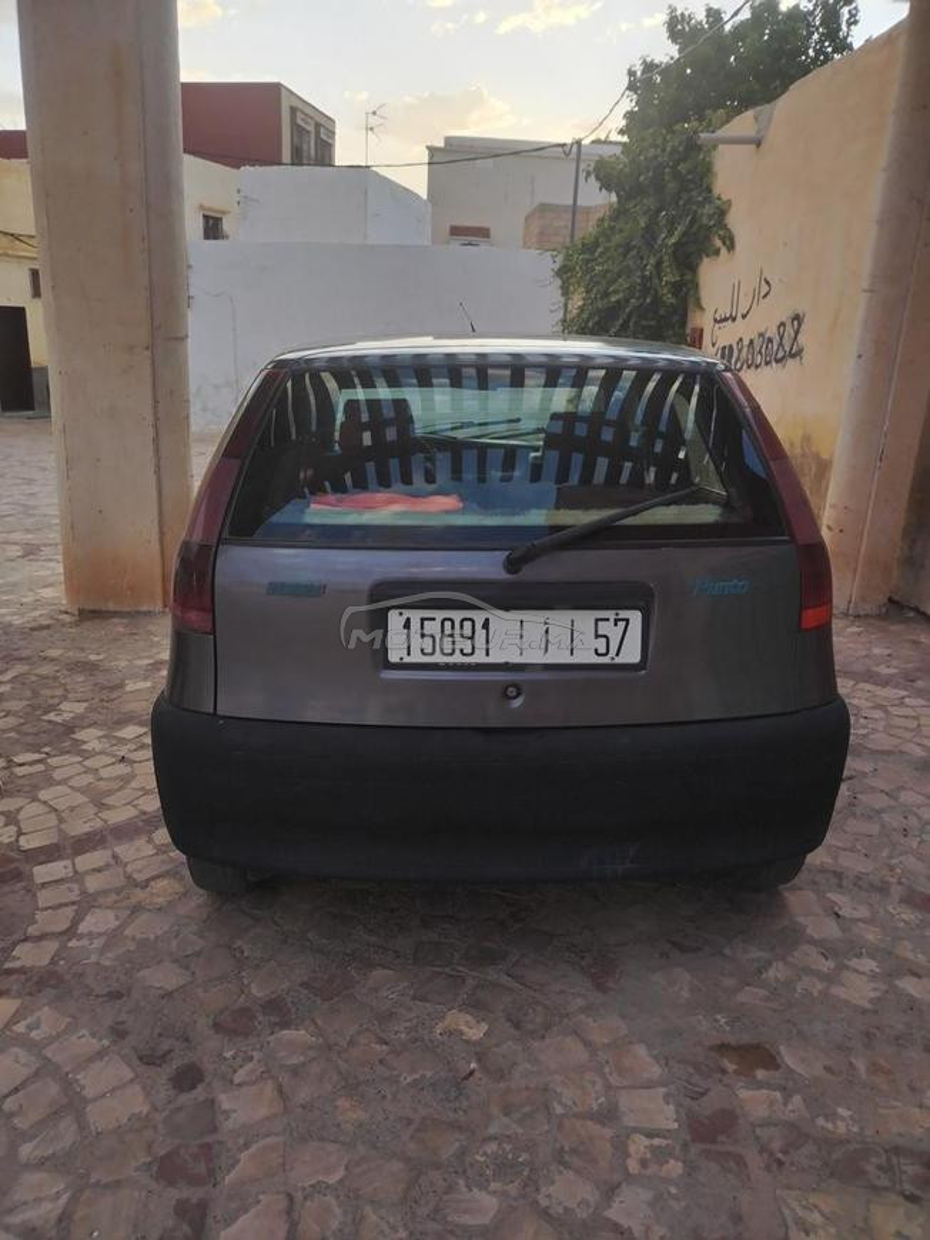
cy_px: 620
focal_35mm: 26
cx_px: 465
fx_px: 931
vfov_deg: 67.3
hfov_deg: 53.1
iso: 126
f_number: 1.8
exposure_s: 1/100
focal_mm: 4.75
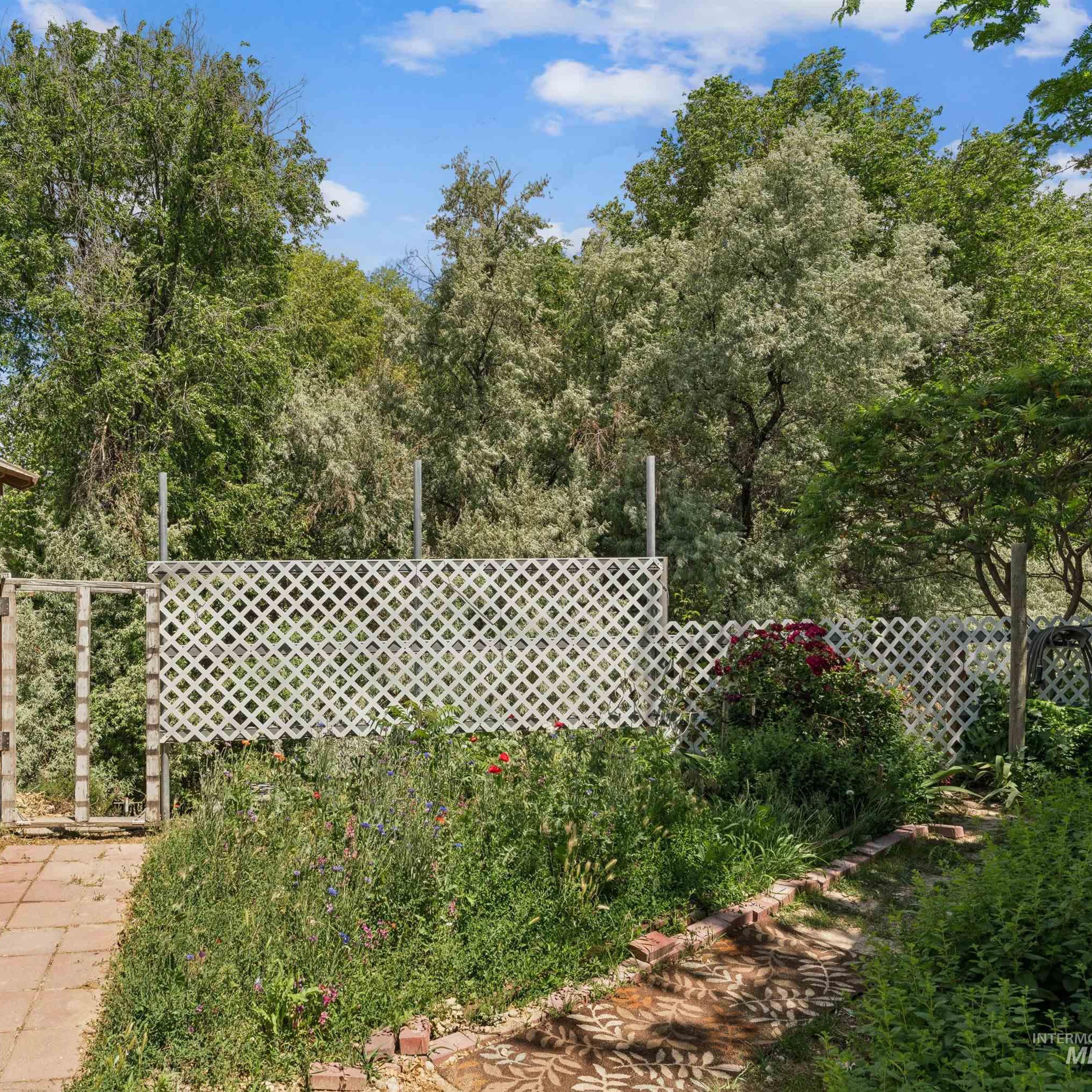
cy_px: 547
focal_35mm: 23
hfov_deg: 64.9
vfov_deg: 67.3
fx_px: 821
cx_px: 335
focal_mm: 18
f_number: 13
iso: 400
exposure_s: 1/250
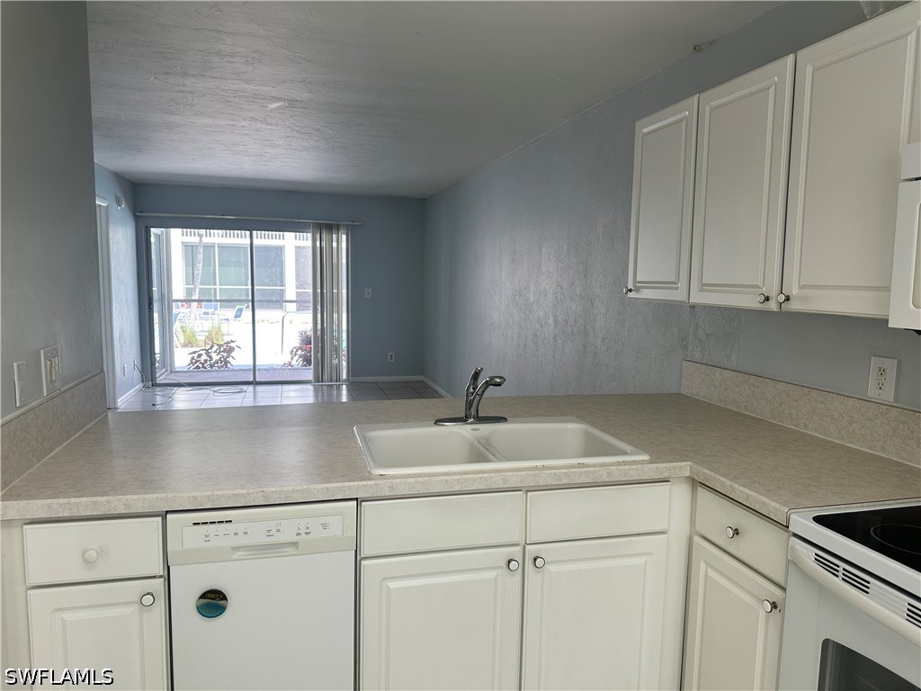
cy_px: 346
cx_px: 460
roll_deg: -0.3
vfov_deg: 56.8
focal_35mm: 24
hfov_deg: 71.6
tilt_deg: -5.5
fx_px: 639
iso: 80
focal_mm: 6.86
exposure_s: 1/286
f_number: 1.78
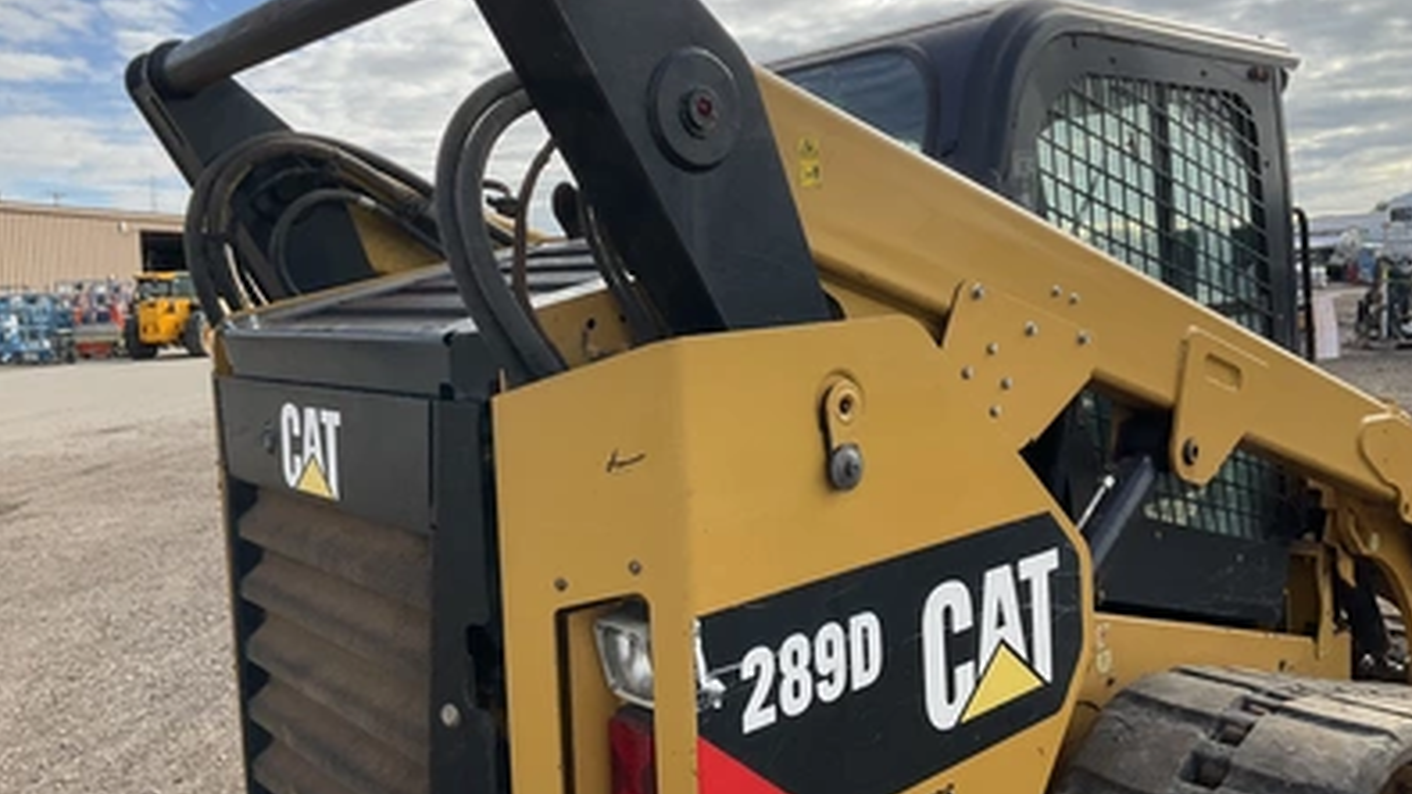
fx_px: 1198
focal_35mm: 32
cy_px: 358
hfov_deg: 61.0
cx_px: 711
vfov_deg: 36.6
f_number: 1.8
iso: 25
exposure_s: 1/898
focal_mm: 3
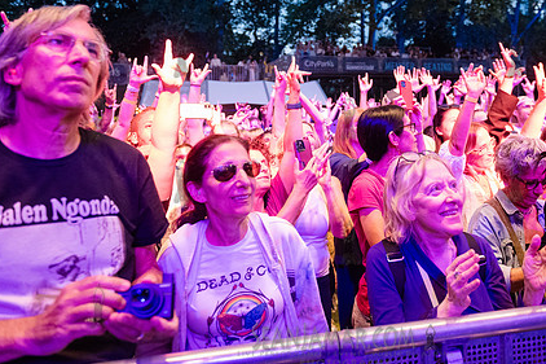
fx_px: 500
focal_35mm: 33
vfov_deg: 39.4
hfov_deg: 56.4
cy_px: 117
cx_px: 348
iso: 6400
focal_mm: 24
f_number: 2.8
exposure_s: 1/500
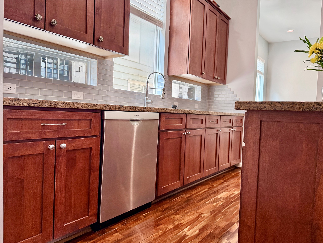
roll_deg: +0.2
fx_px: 224
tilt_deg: -1.2
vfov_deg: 56.8
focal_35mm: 24
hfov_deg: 71.6
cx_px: 162
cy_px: 122
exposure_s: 1/120
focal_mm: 6.76
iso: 250
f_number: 1.78
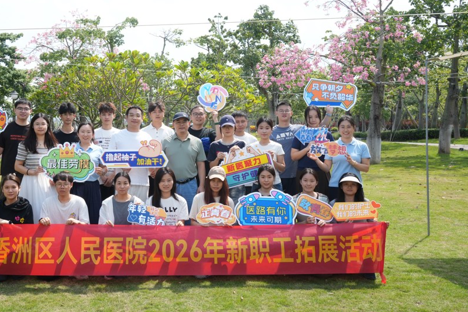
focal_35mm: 40
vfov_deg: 33.3
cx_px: 177
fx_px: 520
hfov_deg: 48.0
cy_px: 123
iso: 400
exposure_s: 1/250
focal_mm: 32
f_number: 9
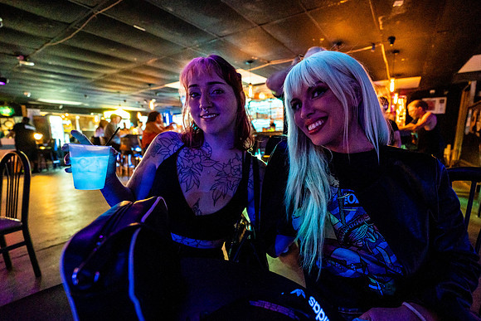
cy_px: 171
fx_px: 214
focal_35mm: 16
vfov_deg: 73.7
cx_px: 271
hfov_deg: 96.2
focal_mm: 14
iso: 3200
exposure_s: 1/60
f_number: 2.8
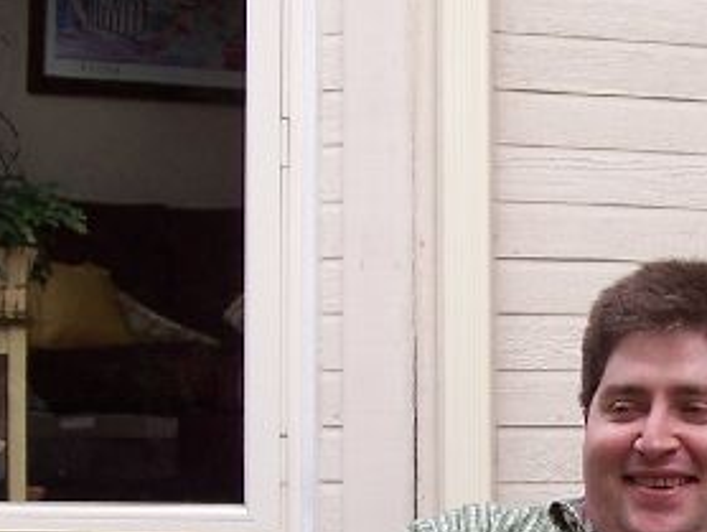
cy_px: 529
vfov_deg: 12.4
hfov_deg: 16.4
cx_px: 669
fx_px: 2412
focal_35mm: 118
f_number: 2.8
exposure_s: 1/200
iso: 80
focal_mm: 6.3
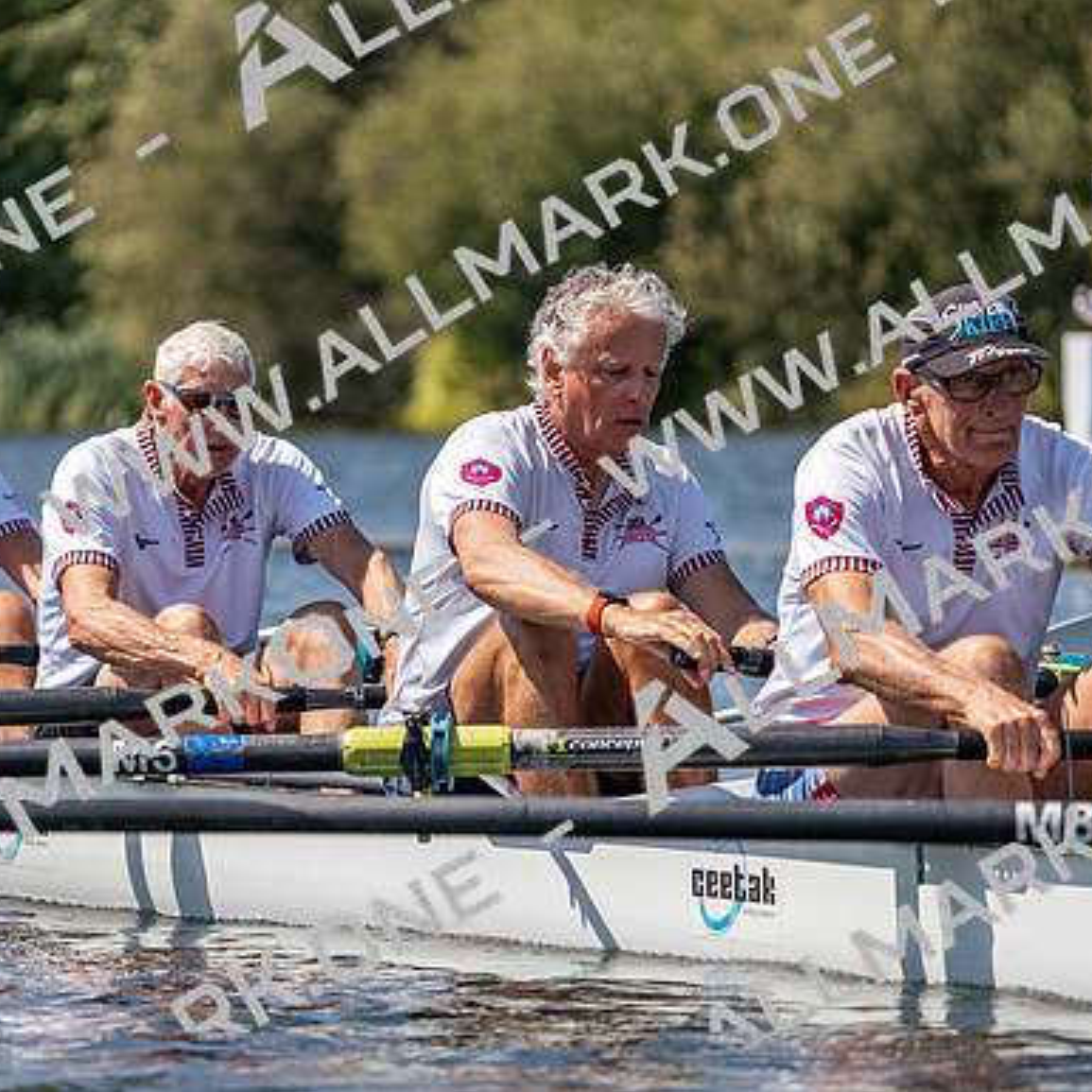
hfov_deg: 5.3
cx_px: 391
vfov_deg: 5.3
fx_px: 11849
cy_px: 546
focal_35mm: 332
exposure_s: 1/2000
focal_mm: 259
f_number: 5.6
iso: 250
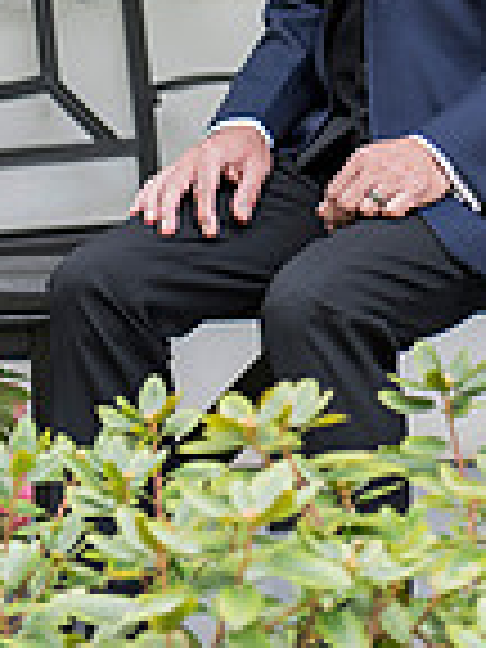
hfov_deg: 7.0
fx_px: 3950
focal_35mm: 211
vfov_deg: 9.2
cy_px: -261
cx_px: 652
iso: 400
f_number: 3.2
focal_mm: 70
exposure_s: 1/400
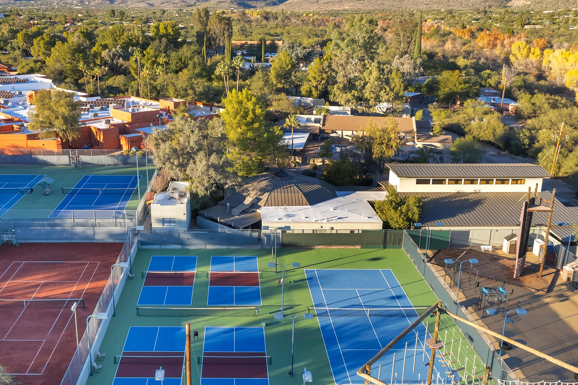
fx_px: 562
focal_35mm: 35
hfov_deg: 53.9
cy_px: 182
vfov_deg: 37.8
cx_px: 222
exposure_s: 1/1500
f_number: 2.8
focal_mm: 8.38
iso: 100
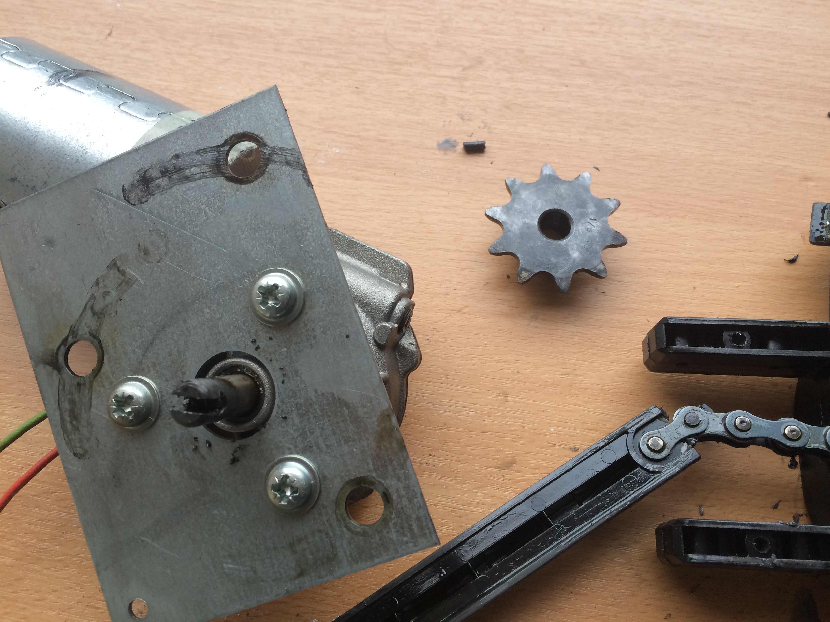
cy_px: 311
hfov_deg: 61.7
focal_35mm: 29
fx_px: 695
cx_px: 415
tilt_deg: -71.1
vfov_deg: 48.2
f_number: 2.2
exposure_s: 1/33
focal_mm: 4.15
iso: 40
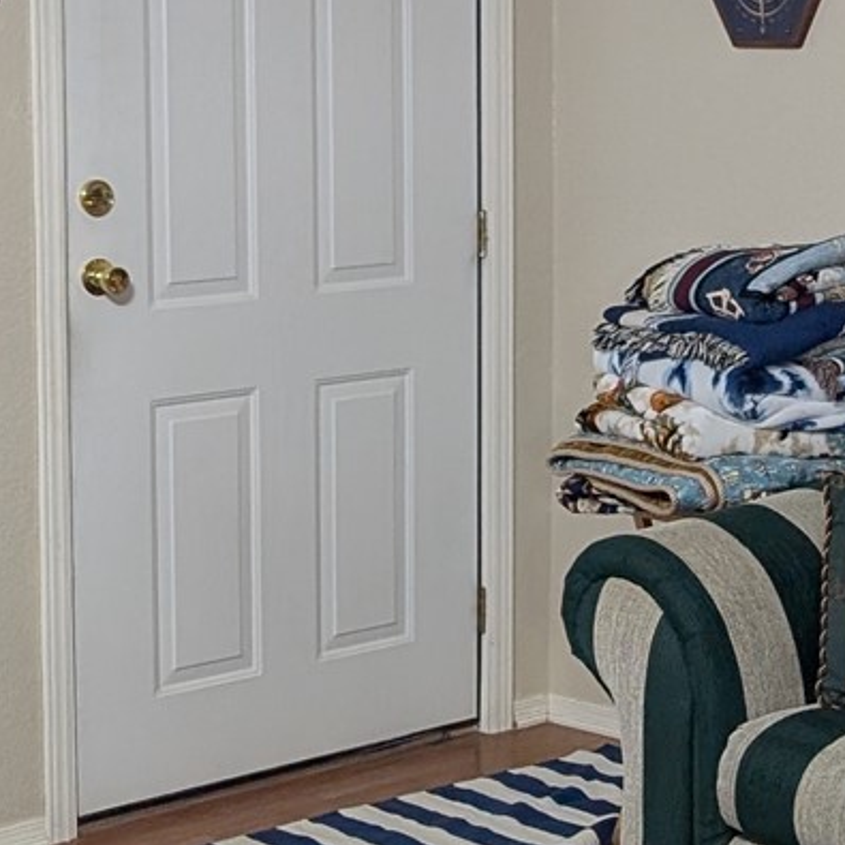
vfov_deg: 16.9
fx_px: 2845
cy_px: 336
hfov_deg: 16.0
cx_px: 1106
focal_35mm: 103
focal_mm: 6.9
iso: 81
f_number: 1.68
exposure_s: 1/60
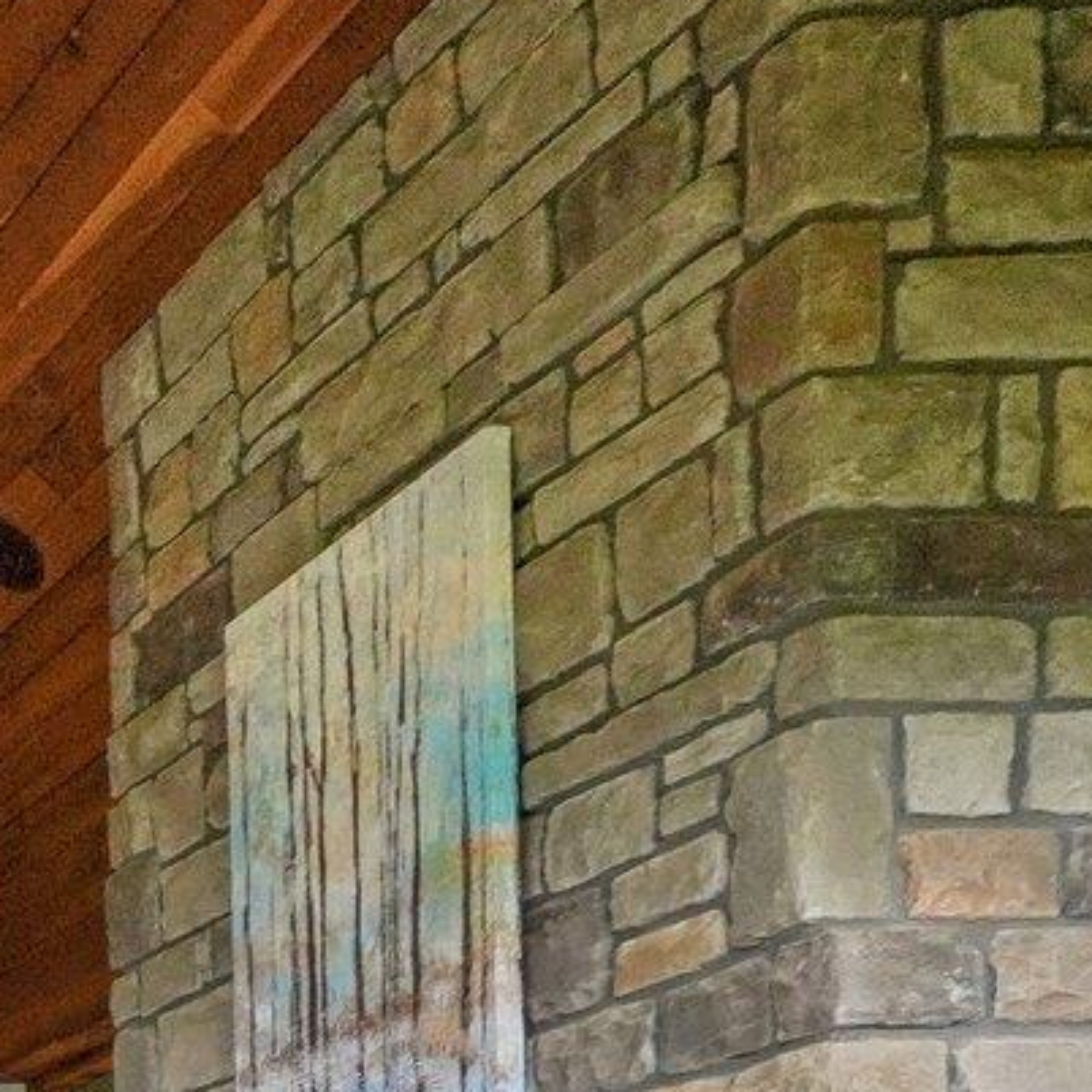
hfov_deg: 17.4
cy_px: 1642
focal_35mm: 65
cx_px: -1193
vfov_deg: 22.0
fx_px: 2320
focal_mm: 10
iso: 320
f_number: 8
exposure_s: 1/30
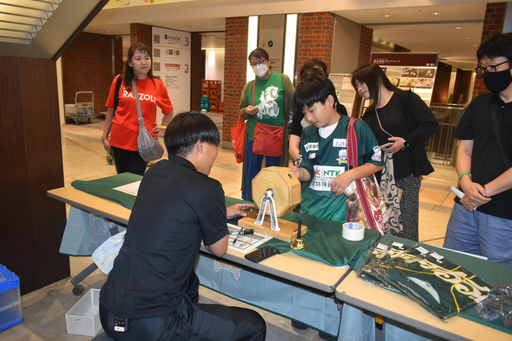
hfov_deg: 67.4
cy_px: 170
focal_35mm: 27
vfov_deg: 48.0
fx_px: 384
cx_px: 256
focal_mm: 18
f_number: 4.5
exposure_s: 1/80
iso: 800
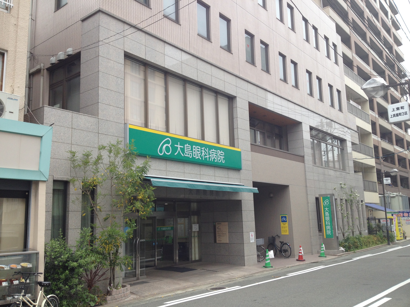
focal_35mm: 35
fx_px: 415
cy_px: 154
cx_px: 205
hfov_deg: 52.6
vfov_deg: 40.7
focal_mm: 4.28
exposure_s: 1/325
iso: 50
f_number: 2.4
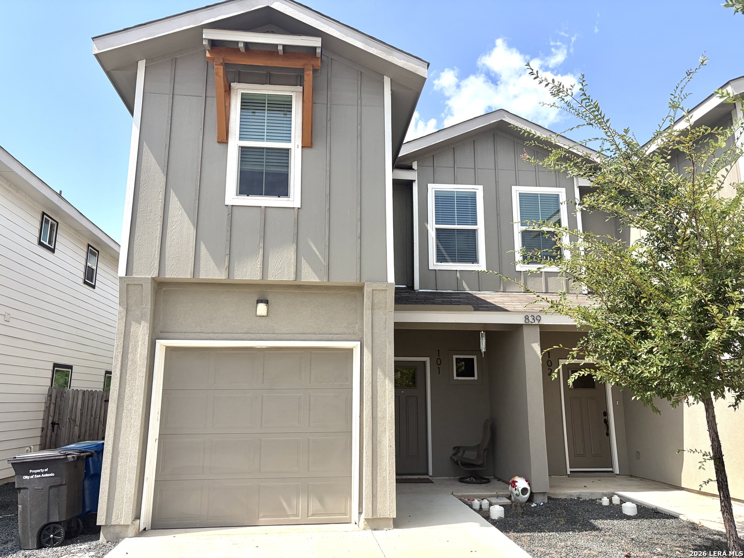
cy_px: 279
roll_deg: +0.7
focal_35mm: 26
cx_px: 372
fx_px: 559
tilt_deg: +11.6
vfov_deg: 53.1
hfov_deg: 67.3
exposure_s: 1/3831
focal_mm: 5.96
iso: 64
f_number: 1.6
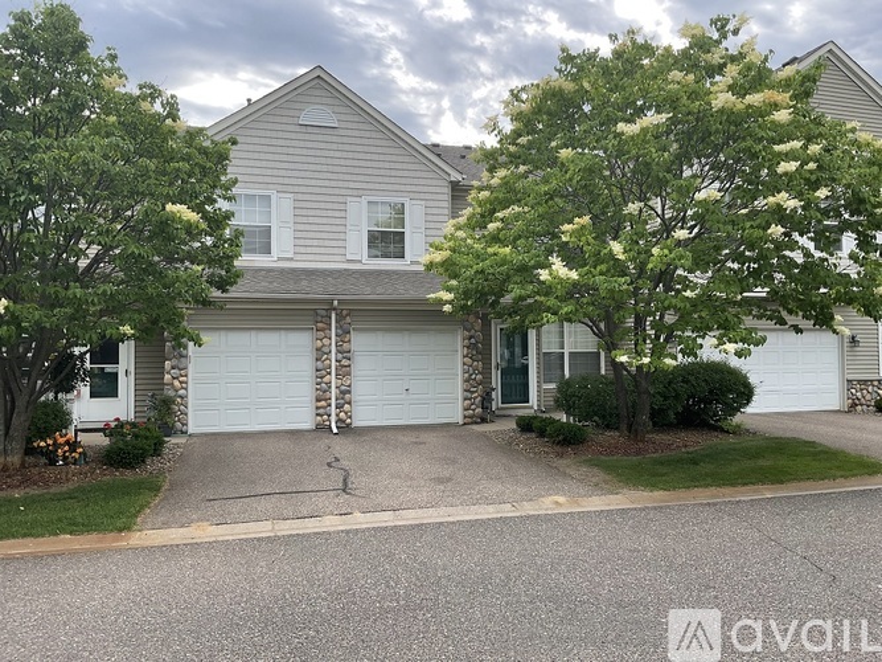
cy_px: 331
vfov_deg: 48.2
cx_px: 441
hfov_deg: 61.7
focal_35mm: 29
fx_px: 739
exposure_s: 1/287
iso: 16
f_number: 1.8
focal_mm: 3
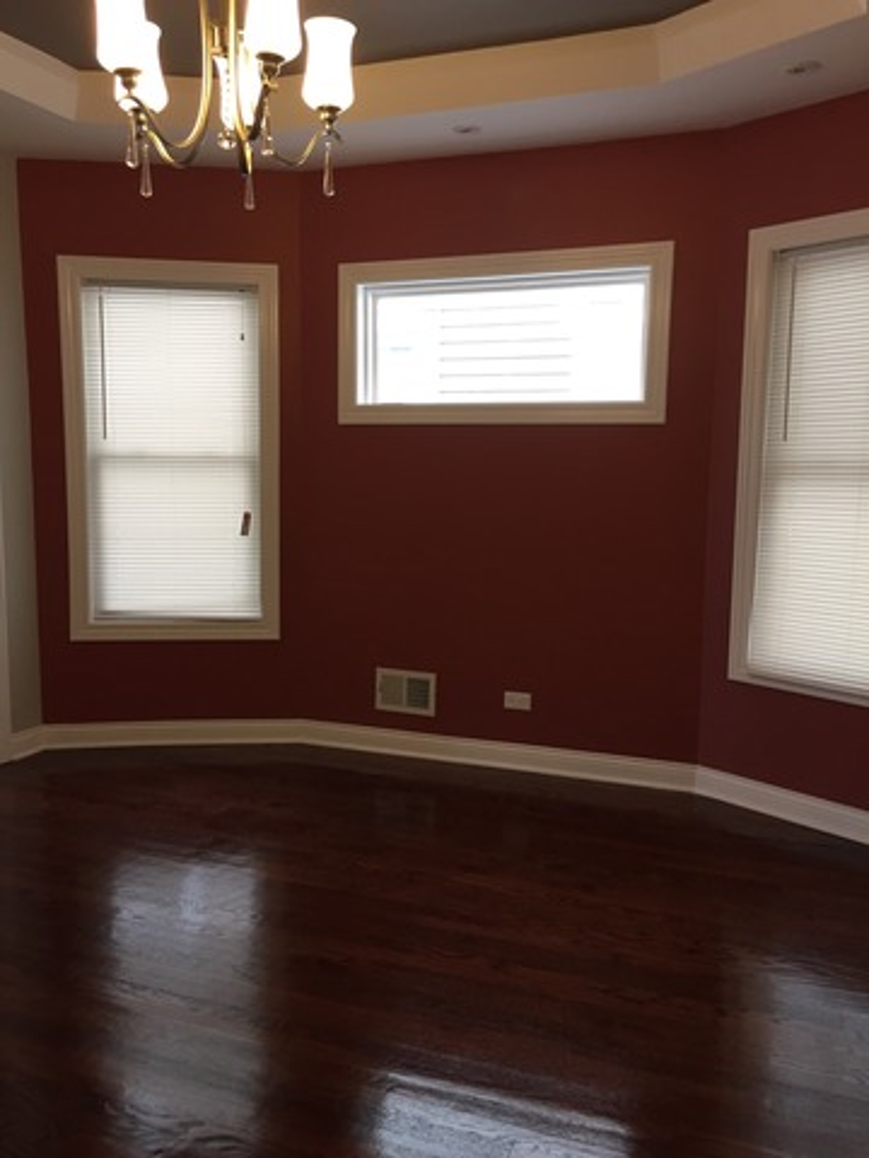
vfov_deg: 61.7
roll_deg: -0.4
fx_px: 971
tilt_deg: -5.5
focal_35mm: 29
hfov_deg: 48.2
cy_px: 579
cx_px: 434
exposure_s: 1/30
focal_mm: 4.15
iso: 50
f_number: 2.2
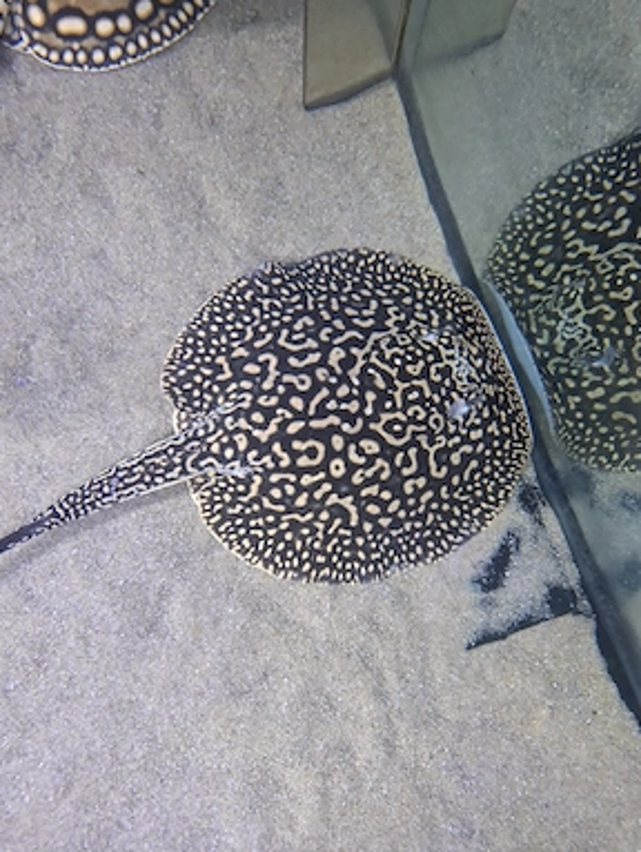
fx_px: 592
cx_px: 309
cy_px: 409
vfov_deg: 71.5
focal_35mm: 24
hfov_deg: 56.9
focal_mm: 5.54
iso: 400
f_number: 1.8
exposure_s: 1/33
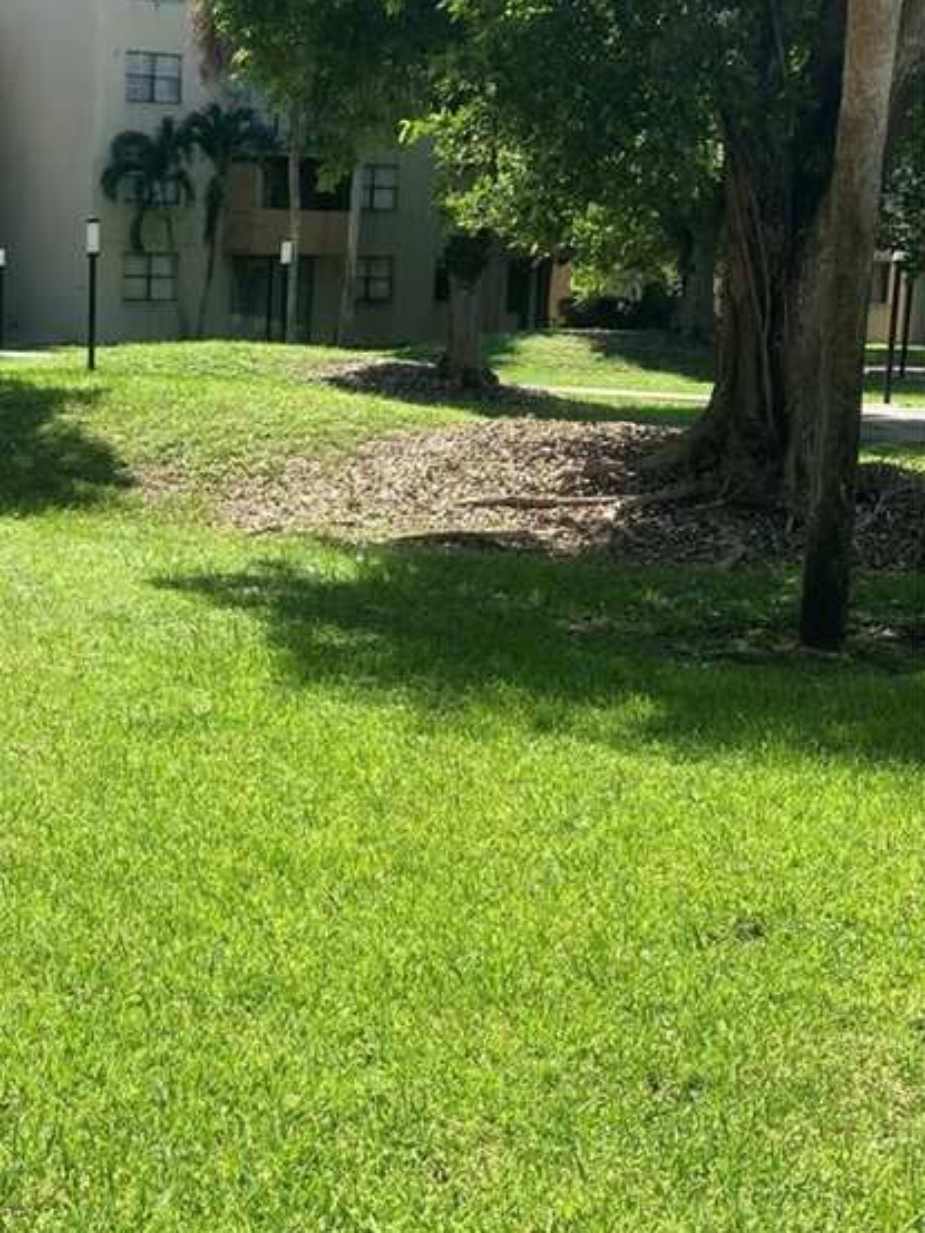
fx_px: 1923
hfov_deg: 25.9
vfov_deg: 35.5
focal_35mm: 54
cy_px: 718
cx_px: 36
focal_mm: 3.99
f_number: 1.8
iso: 20
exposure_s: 1/1043
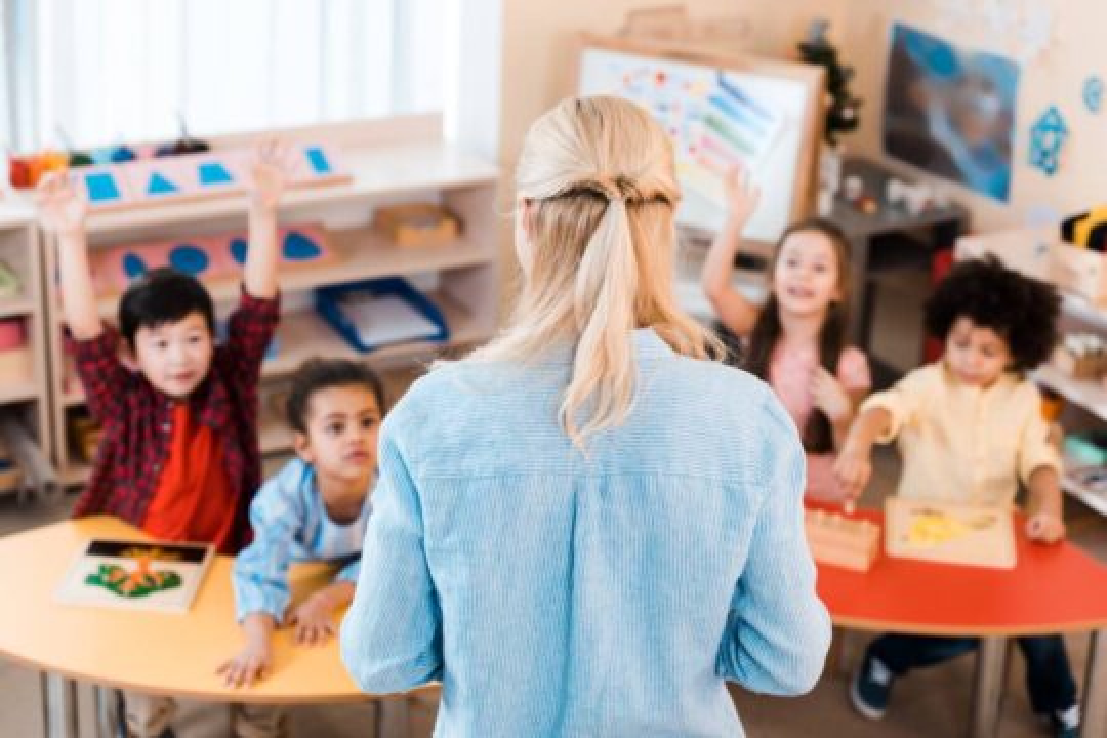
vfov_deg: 19.5
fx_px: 2152
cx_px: 554
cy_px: 369
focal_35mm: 70
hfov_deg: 28.8
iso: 160
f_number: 3.5
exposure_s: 1/200
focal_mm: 70
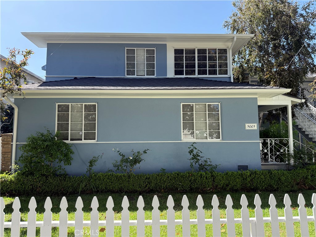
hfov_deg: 71.6
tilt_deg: +5.8
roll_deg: +1.6
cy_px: 118
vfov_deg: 56.8
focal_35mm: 24
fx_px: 219
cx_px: 158
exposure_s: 1/1410
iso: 100
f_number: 1.78
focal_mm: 6.76
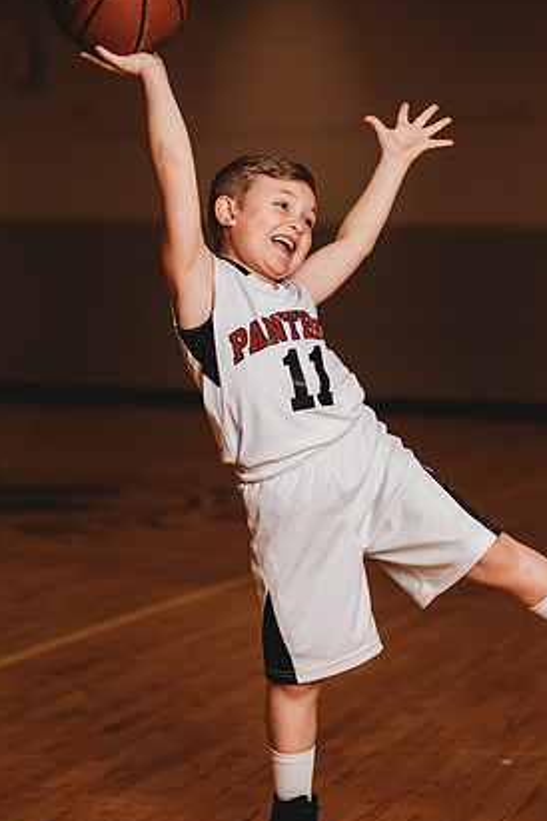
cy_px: 437
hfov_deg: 14.7
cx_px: 291
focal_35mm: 93
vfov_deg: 21.9
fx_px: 2119
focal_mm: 85
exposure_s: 1/160
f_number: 2.5
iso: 100
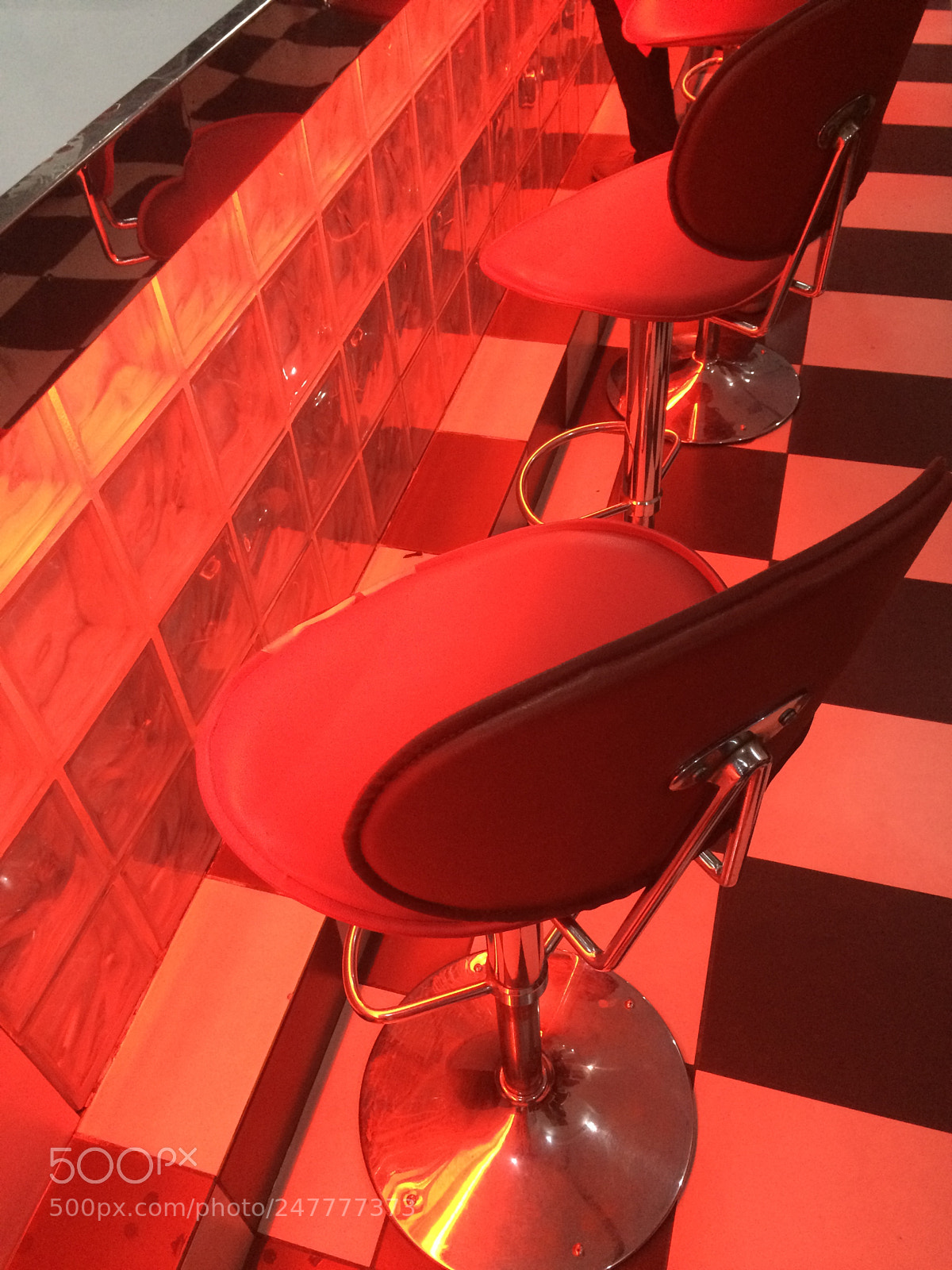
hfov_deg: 48.2
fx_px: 1063
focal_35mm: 29
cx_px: 476
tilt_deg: -48.3
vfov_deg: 61.7
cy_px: 635
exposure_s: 1/17
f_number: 2.2
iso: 250
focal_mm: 4.15
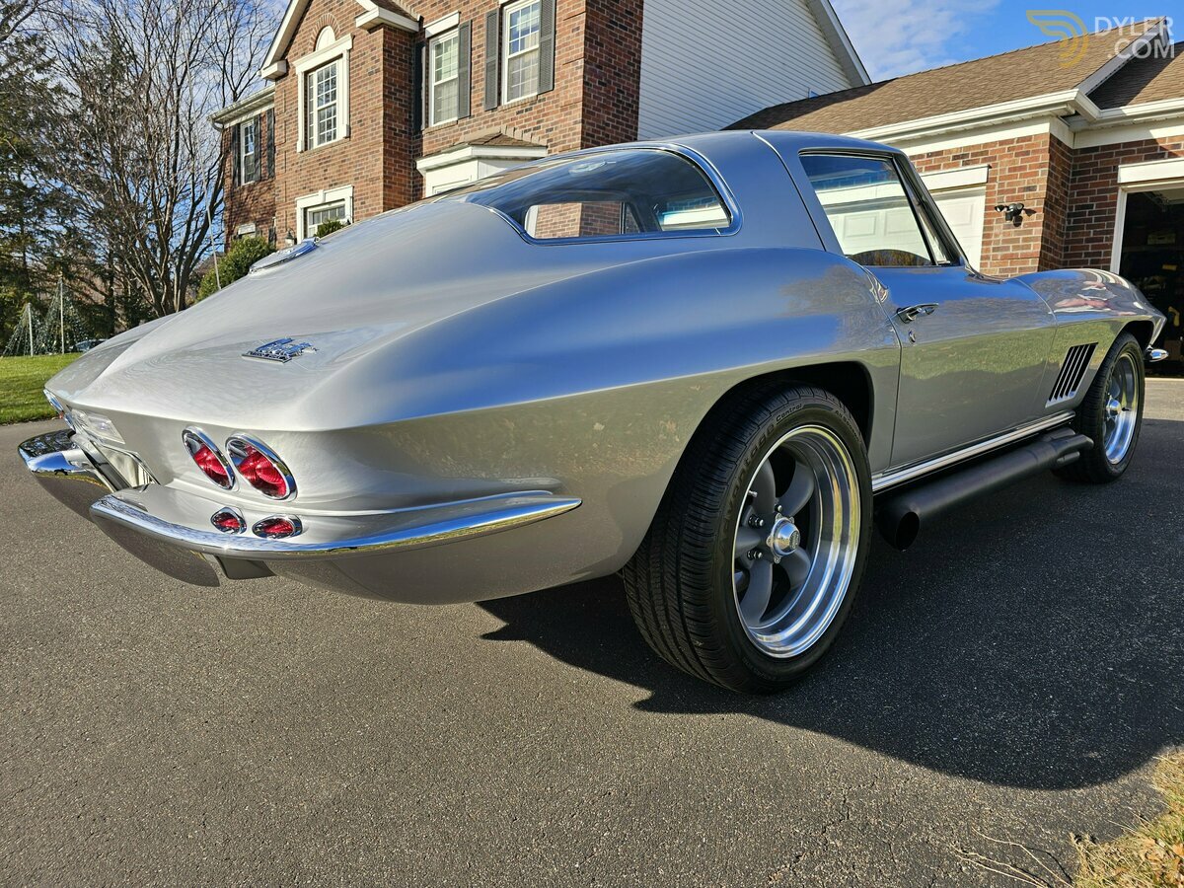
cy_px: 444
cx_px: 592
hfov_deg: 73.9
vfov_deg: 58.9
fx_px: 787
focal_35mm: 23
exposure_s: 1/389
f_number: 1.7
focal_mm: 6.3
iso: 10
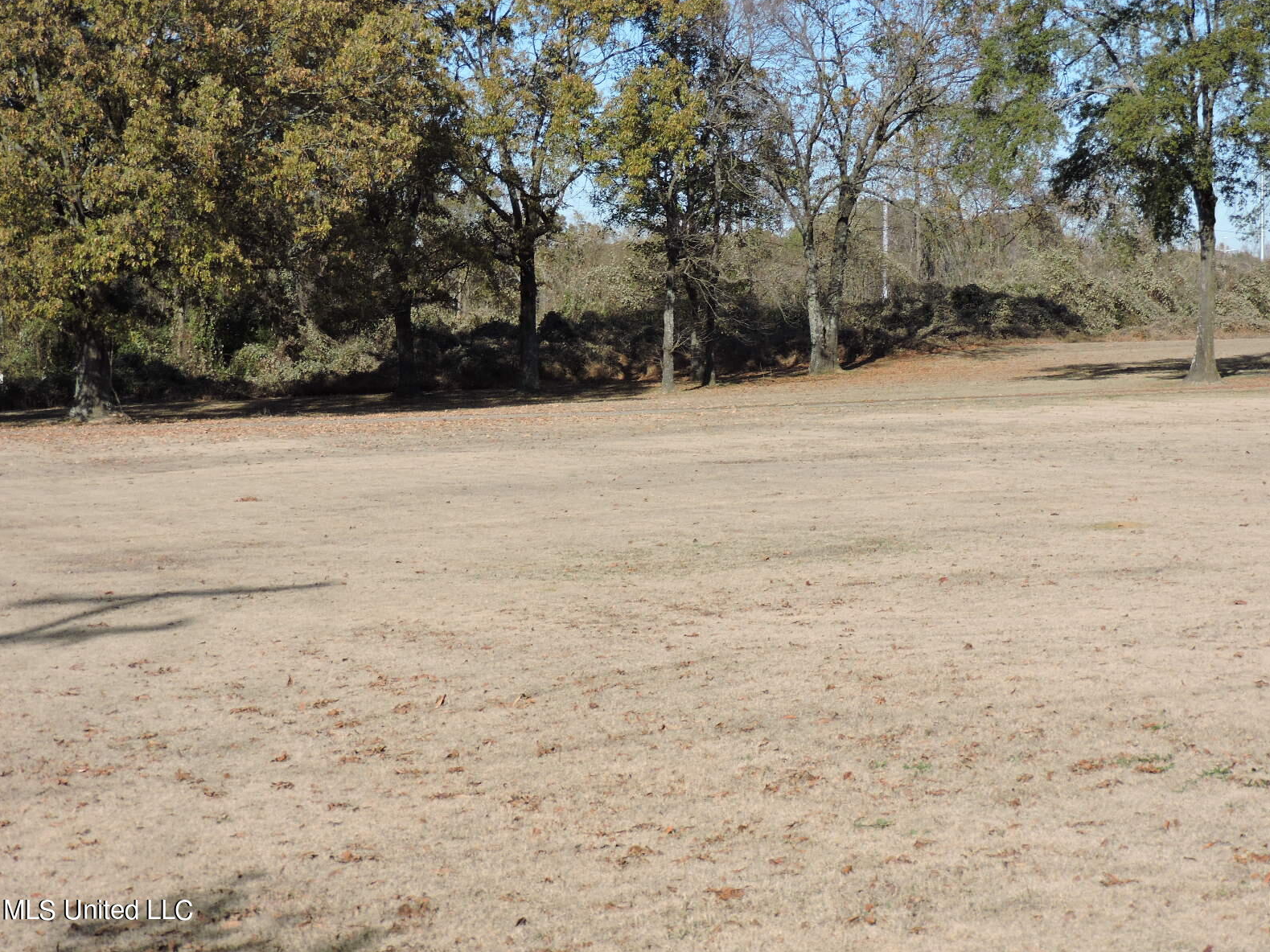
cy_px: 470
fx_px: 2788
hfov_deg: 25.7
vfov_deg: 19.4
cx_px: 642
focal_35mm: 76
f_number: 3.9
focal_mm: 13.4
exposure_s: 1/640
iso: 100
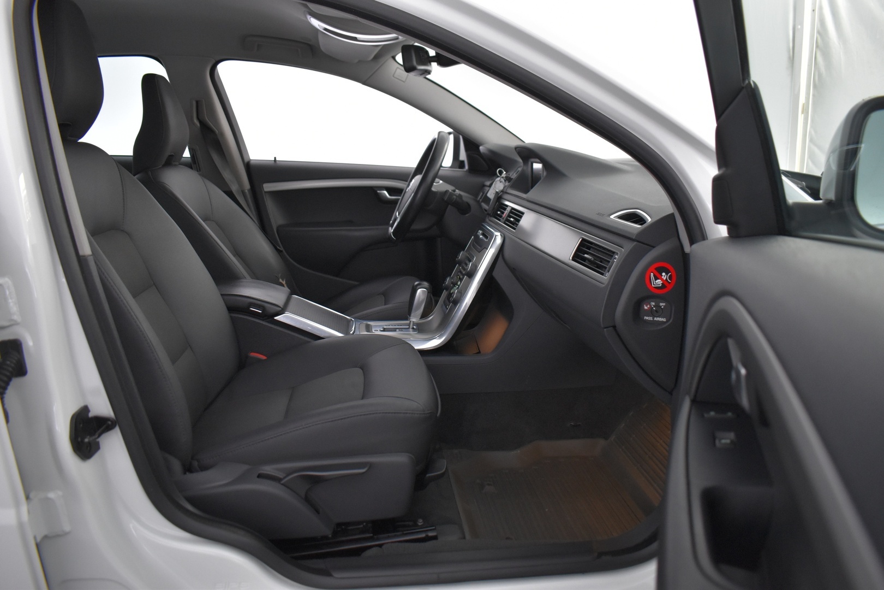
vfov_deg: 47.9
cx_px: 442
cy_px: 295
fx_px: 663
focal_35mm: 27
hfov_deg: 67.4
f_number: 3.5
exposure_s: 1/30
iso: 1800
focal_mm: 18
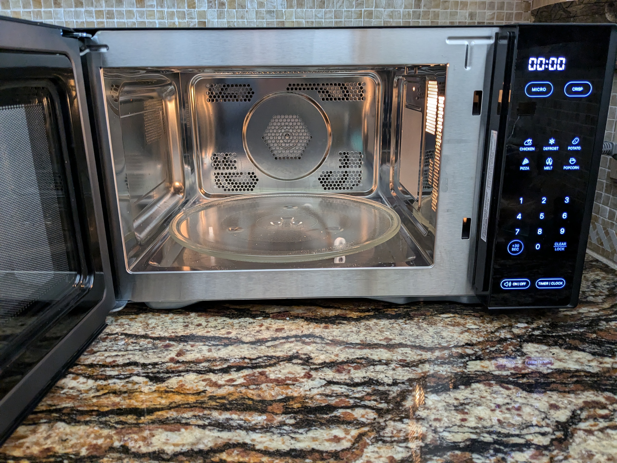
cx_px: 308
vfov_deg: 51.4
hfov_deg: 65.3
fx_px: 481
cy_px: 232
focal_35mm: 27
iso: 248
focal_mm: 4.38
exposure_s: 1/30
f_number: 1.73
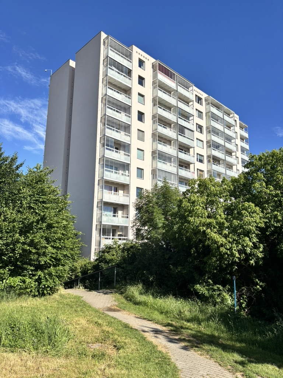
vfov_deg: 67.3
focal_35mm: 26
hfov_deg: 53.1
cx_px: 142
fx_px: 283
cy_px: 189
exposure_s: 1/4082
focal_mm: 5.96
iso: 50
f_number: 1.6
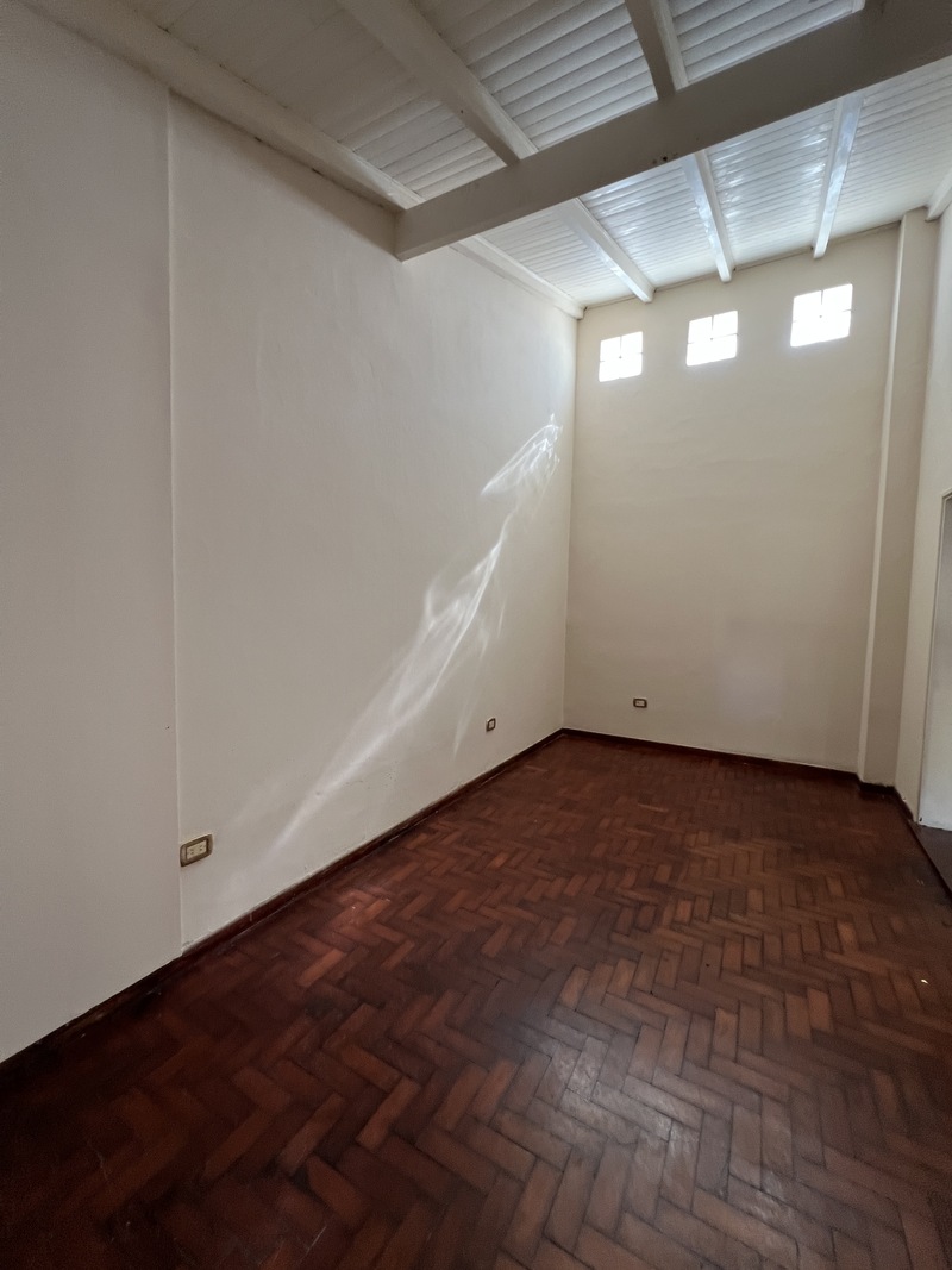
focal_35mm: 13
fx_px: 477
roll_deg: -1.1
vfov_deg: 106.2
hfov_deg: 89.9
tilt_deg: -3.5
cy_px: 635
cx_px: 476
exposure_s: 1/100
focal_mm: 1.57
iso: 200
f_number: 1.8
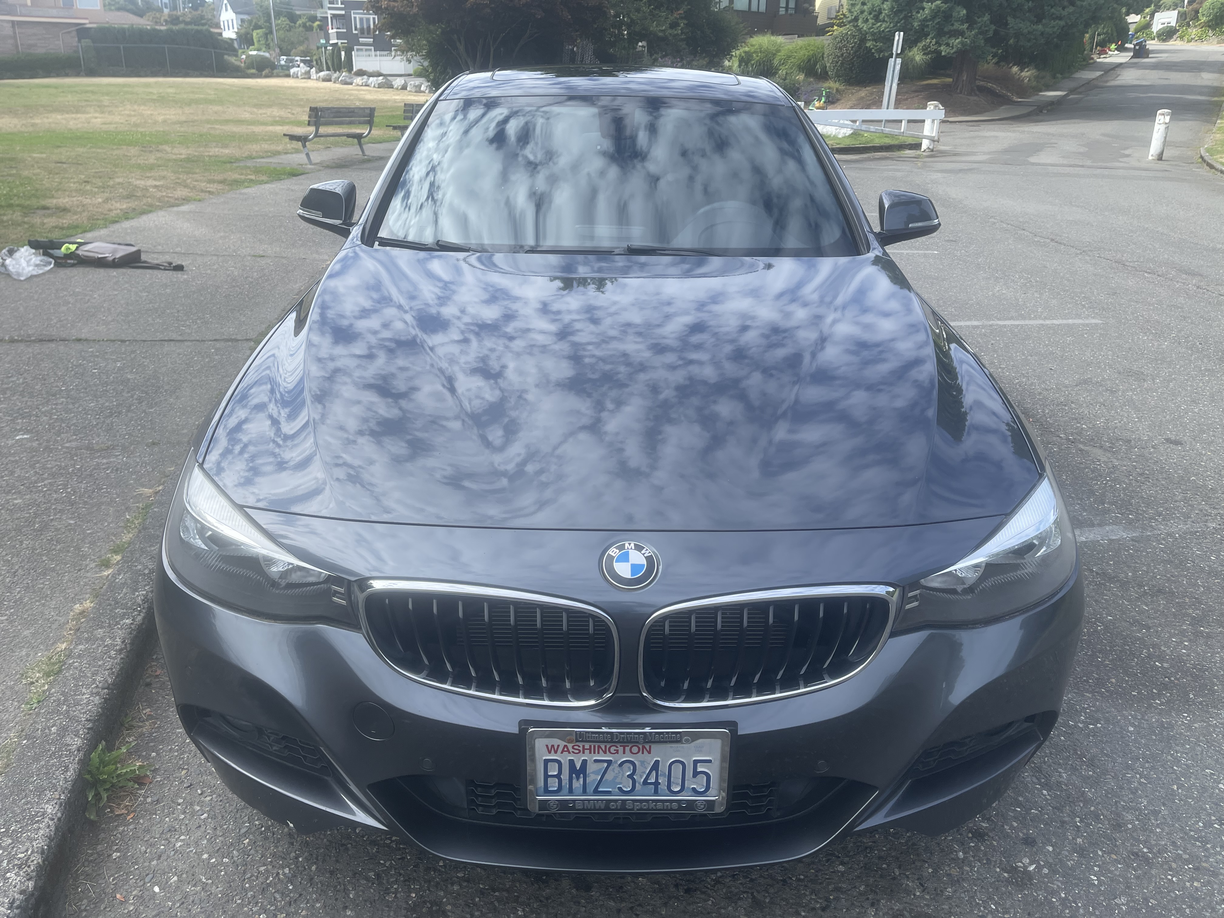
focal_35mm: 25
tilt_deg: -19.8
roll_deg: -0.2
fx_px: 884
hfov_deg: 69.4
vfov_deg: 54.9
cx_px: 612
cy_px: 459
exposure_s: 1/1456
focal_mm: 5.1
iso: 32
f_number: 1.6
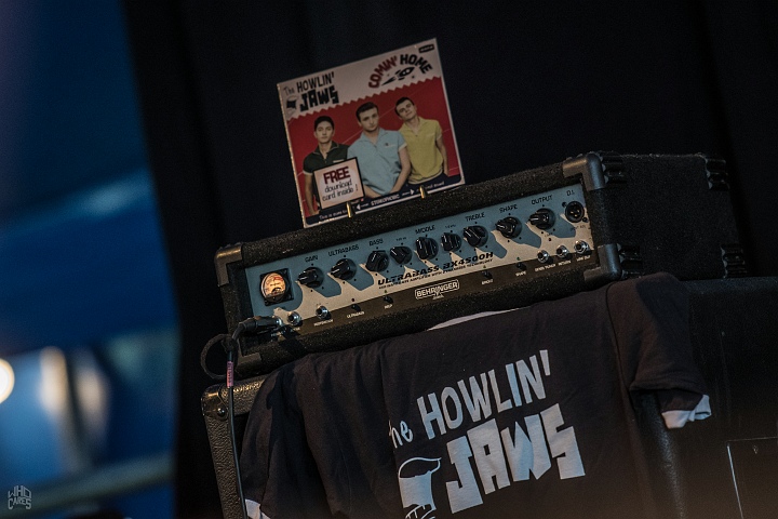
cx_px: 389
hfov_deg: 7.8
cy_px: 260
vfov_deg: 5.2
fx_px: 5672
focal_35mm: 262
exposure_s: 1/100
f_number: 2.8
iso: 800
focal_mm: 175
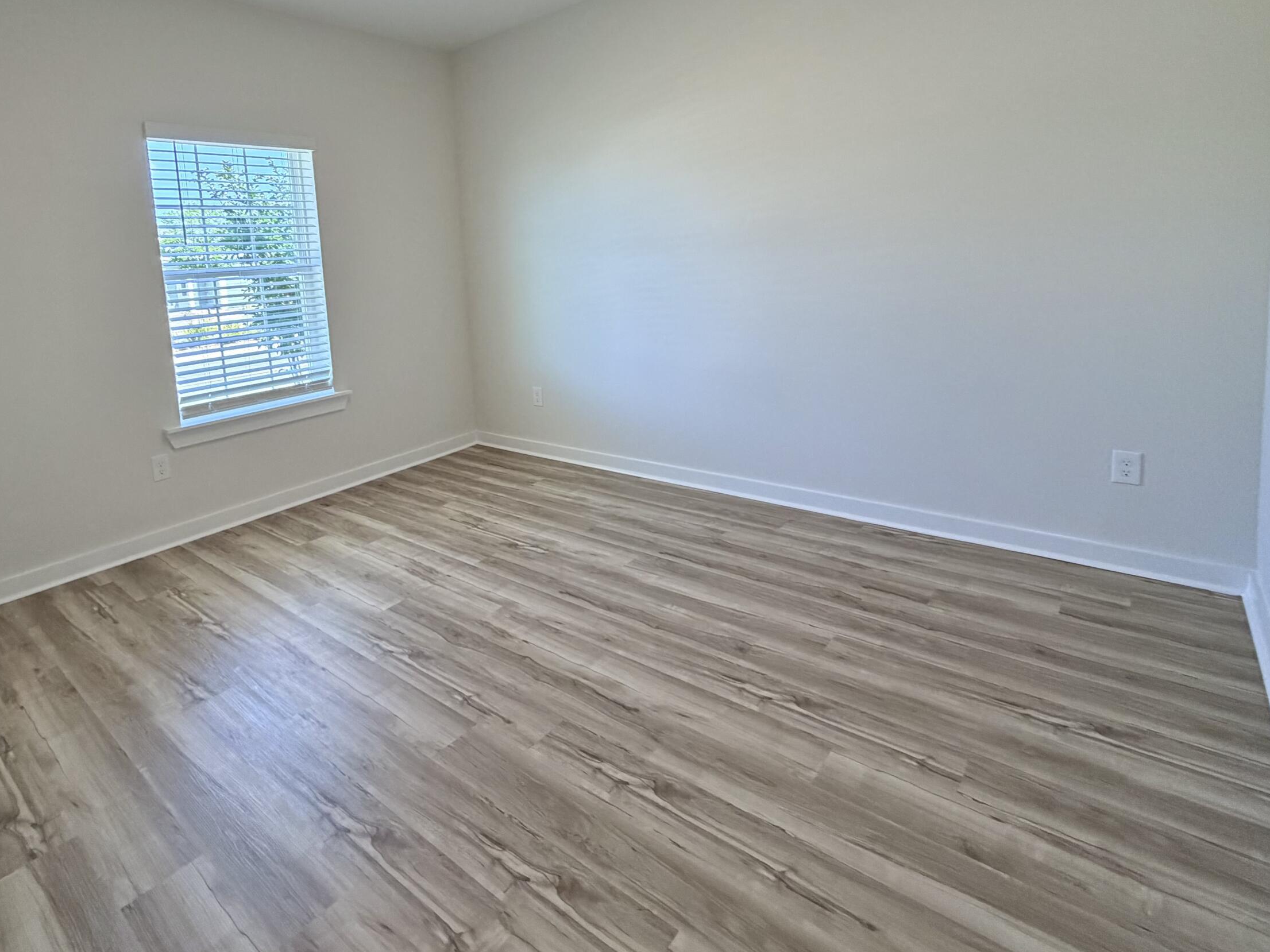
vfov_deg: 67.1
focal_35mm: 19
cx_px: 526
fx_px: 697
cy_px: 332
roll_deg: +3.7
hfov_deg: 83.9
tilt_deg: -6.5
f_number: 2.2
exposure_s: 1/120
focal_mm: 2.22
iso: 200
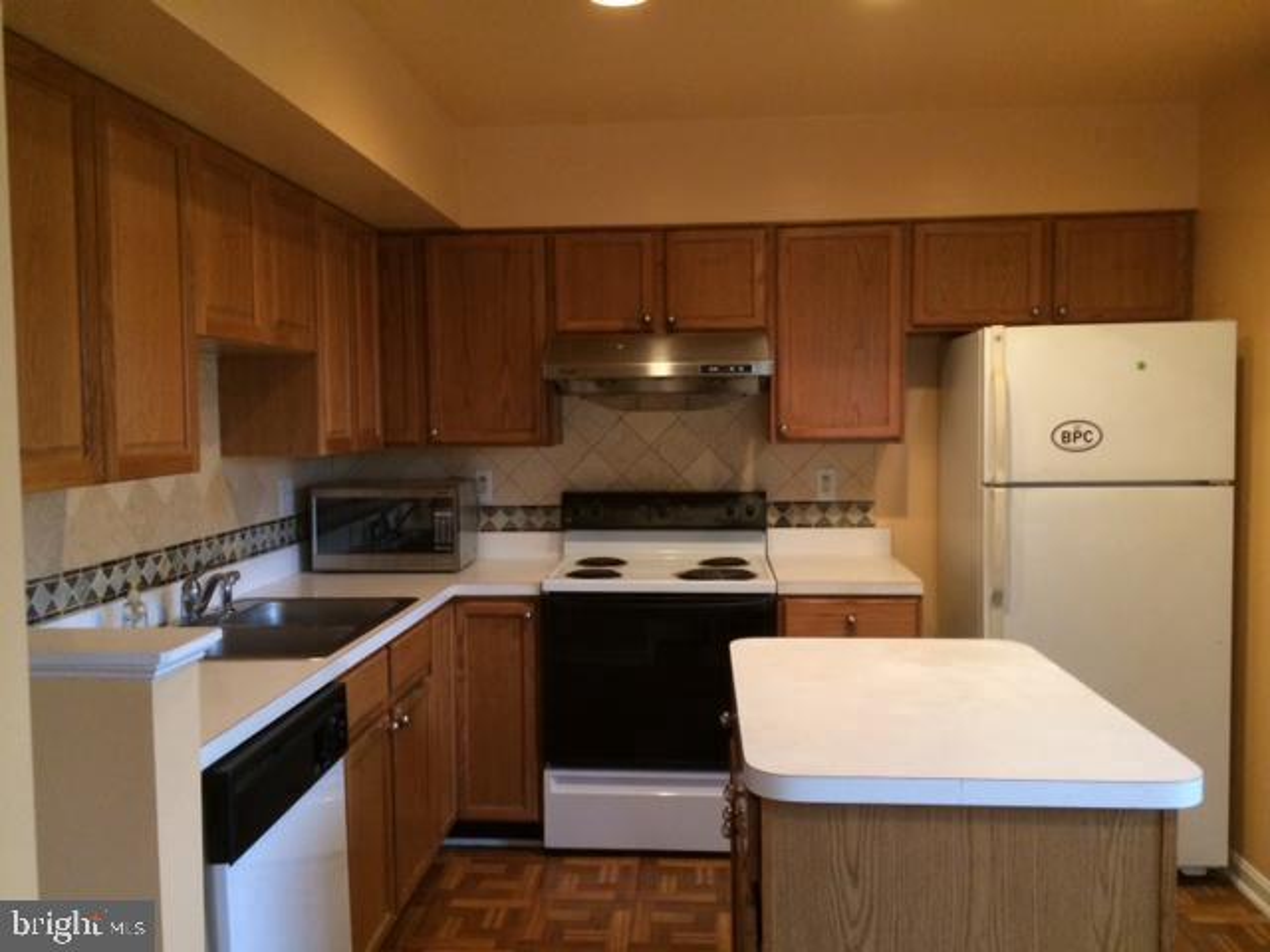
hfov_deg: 60.0
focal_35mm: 30
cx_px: 635
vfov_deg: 46.8
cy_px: 476
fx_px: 1101
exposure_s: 1/30
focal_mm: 4.12
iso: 320
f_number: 2.2
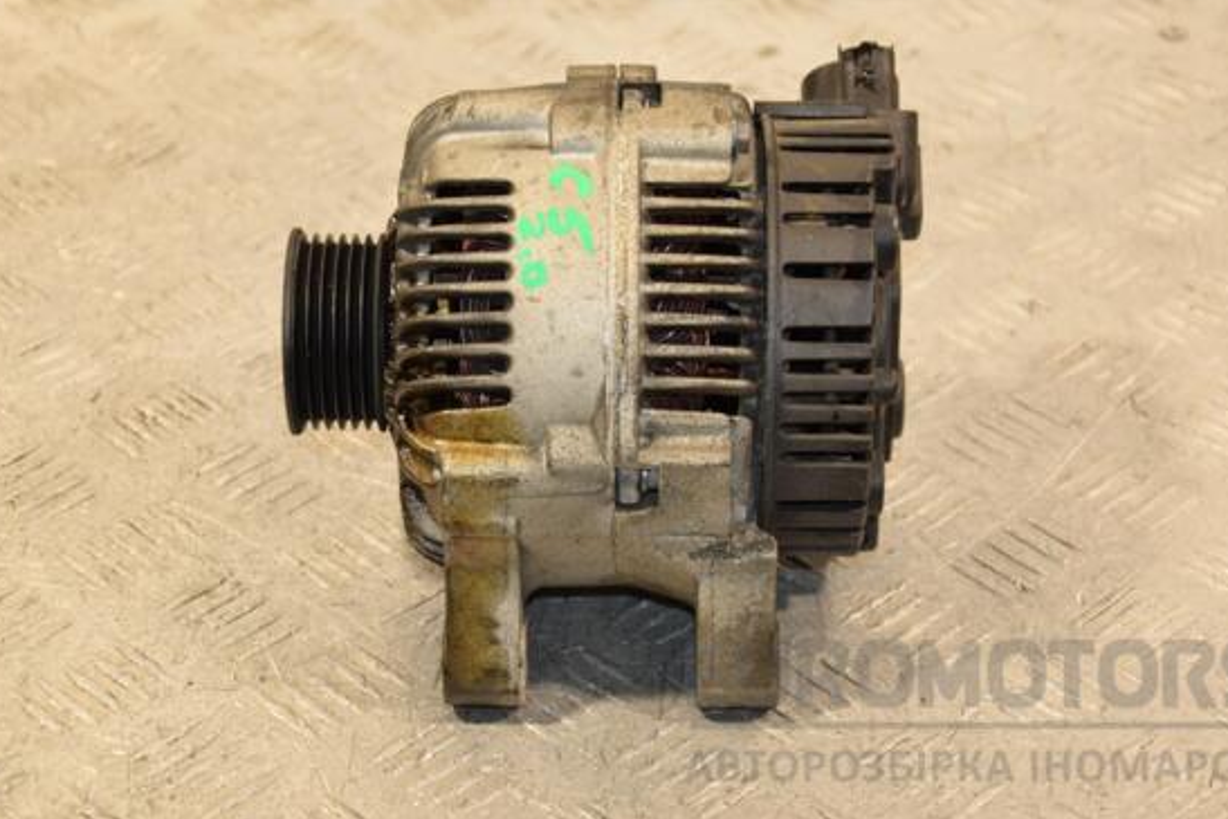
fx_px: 3480
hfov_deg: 20.0
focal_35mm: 102
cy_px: 375
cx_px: 642
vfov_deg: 13.4
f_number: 5.3
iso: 800
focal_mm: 62
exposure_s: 1/125
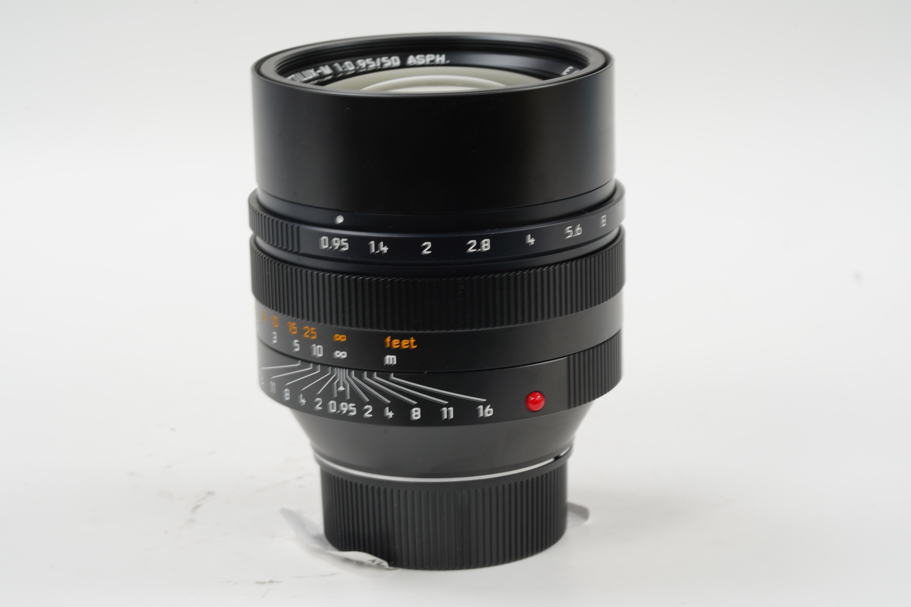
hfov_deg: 22.6
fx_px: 2277
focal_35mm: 90
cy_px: 304
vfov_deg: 15.2
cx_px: 456
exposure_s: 1/1.25
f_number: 16
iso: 200
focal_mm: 90
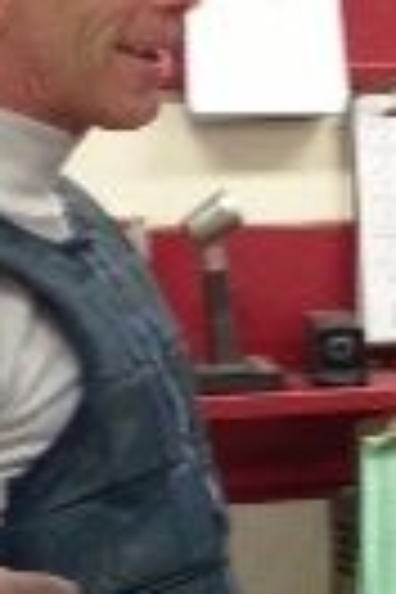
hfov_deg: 8.2
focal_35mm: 166
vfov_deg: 12.2
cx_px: 511
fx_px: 2739
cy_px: 644
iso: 125
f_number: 2.4
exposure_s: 1/20
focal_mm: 4.13
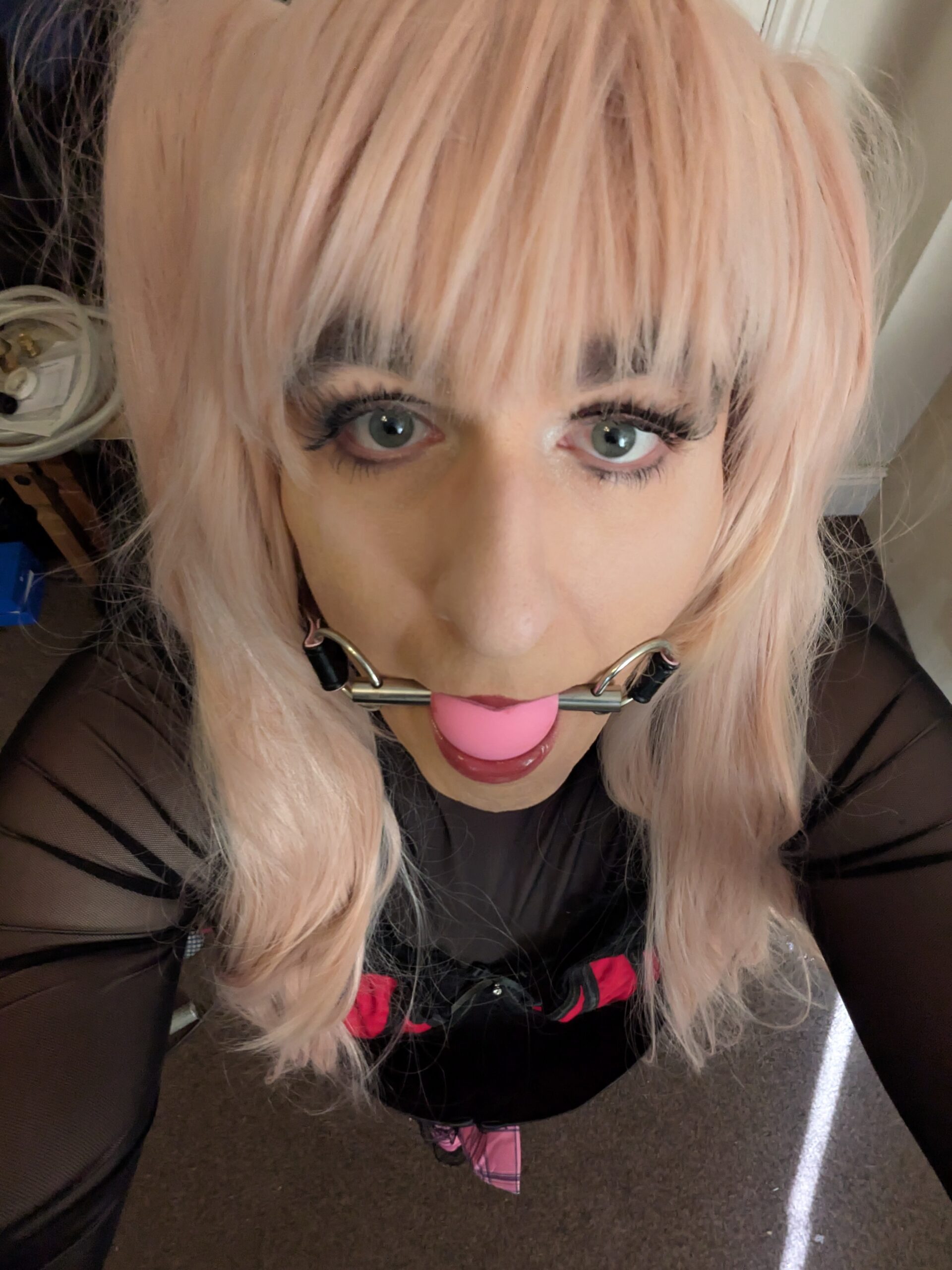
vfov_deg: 79.0
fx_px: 770
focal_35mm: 21
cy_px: 635
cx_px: 476
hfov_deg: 63.4
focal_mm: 2.74
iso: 596
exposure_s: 1/50
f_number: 2.2
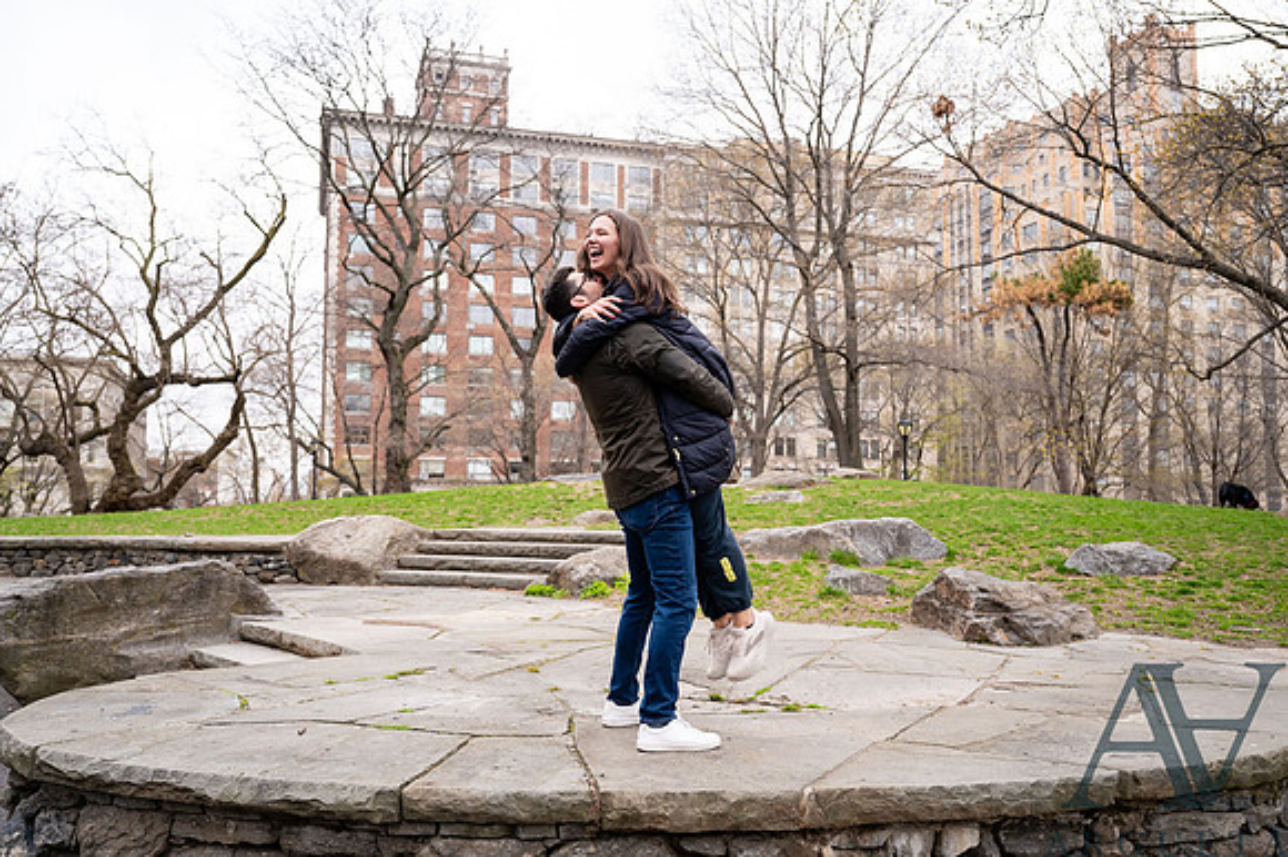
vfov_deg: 44.0
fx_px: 1062
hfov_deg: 62.5
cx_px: 632
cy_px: 426
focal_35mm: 30
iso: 400
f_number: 3.2
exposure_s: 1/200
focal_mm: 28.5
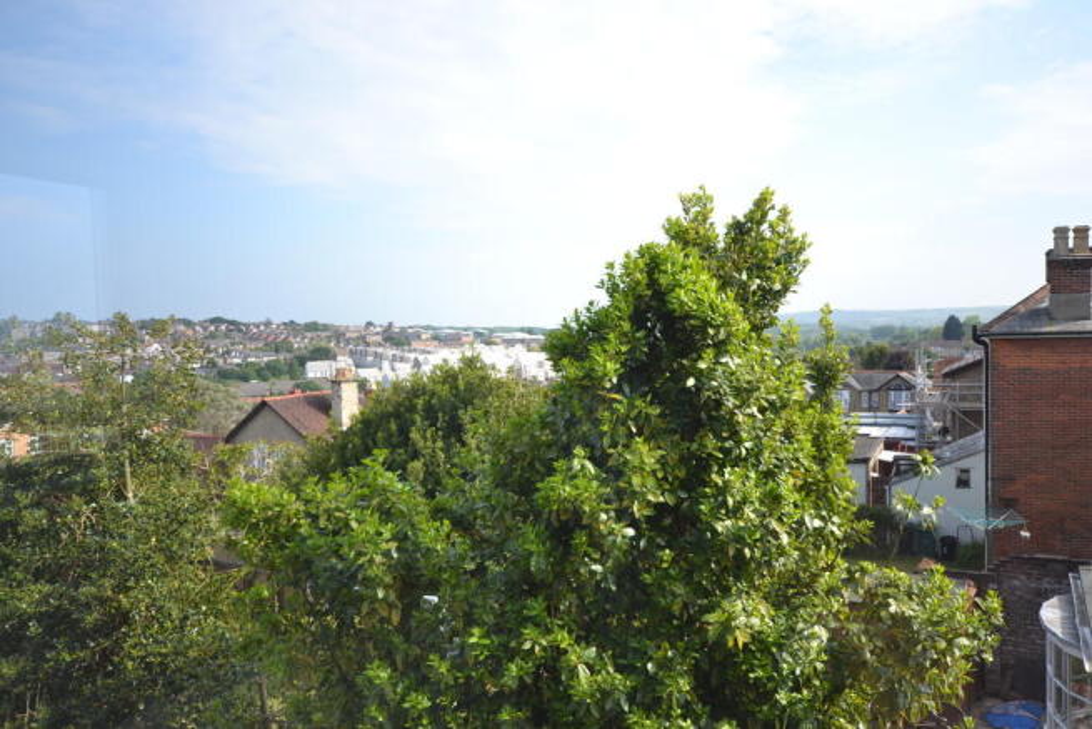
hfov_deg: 61.9
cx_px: 546
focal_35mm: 30
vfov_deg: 43.6
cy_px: 364
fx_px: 910
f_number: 5.6
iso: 100
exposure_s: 1/125
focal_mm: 20
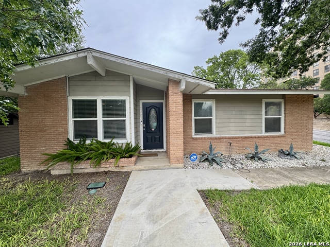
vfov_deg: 85.7
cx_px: 165
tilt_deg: -1.3
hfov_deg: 102.1
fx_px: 133
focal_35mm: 14
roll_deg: +0.5
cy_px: 124
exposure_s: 1/312
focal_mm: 2.22
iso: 40
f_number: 2.2
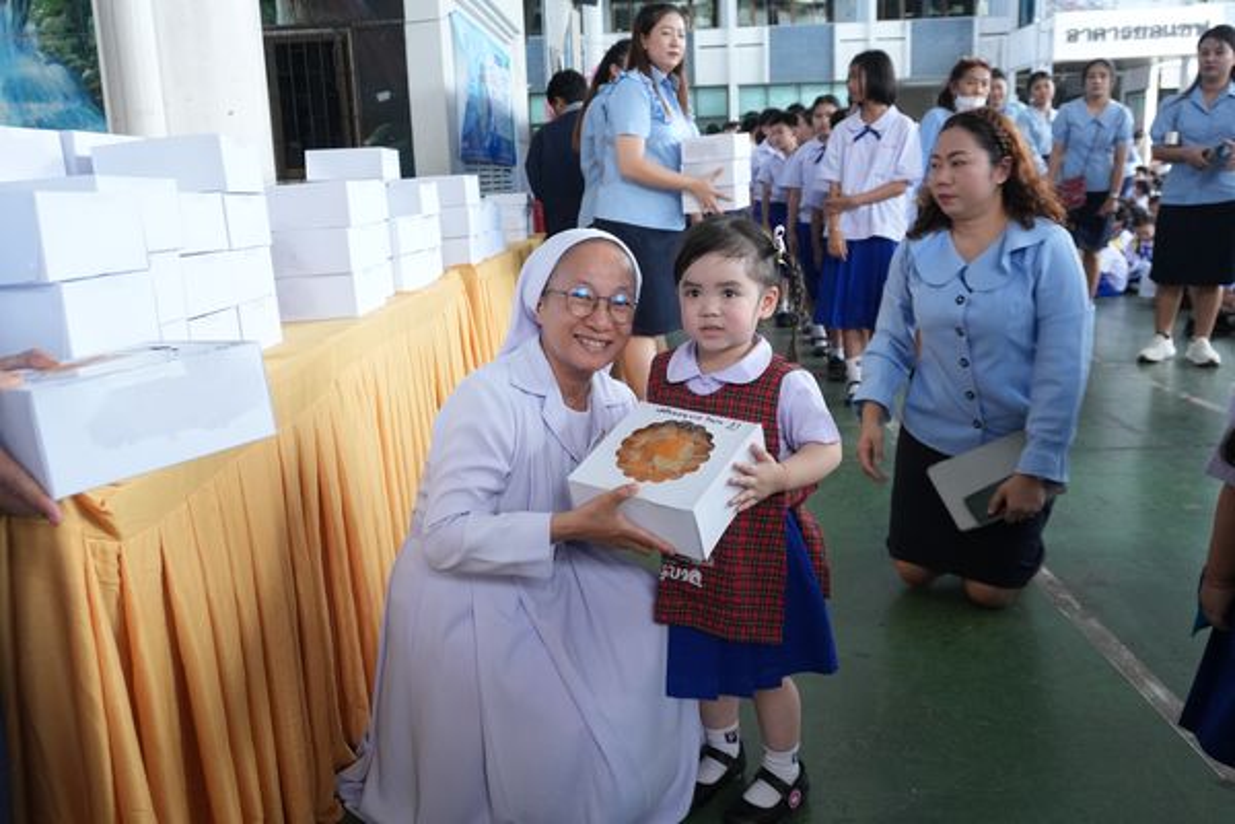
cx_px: 618
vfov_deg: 41.7
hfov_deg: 59.5
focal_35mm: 32
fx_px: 1081
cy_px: 412
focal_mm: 21
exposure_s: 1/200
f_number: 4.5
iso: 1600
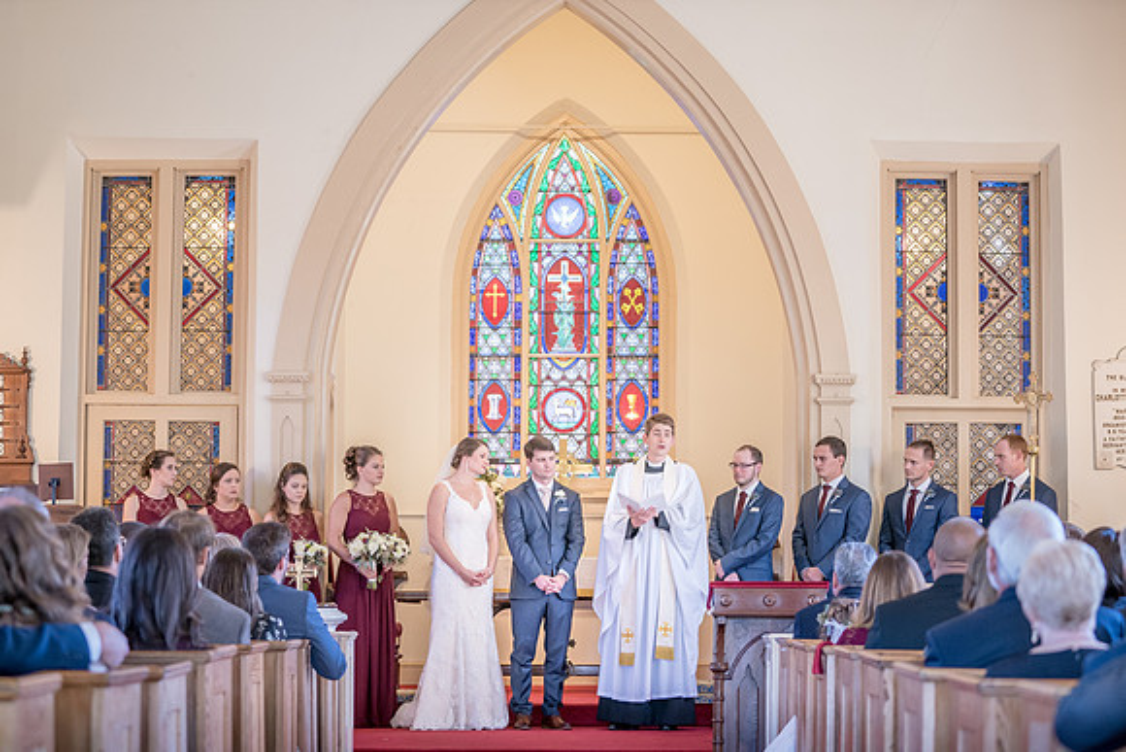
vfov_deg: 16.7
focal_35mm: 82
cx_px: 563
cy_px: 335
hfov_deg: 24.8
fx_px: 2560
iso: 2000
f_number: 2.8
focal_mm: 70
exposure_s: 1/100
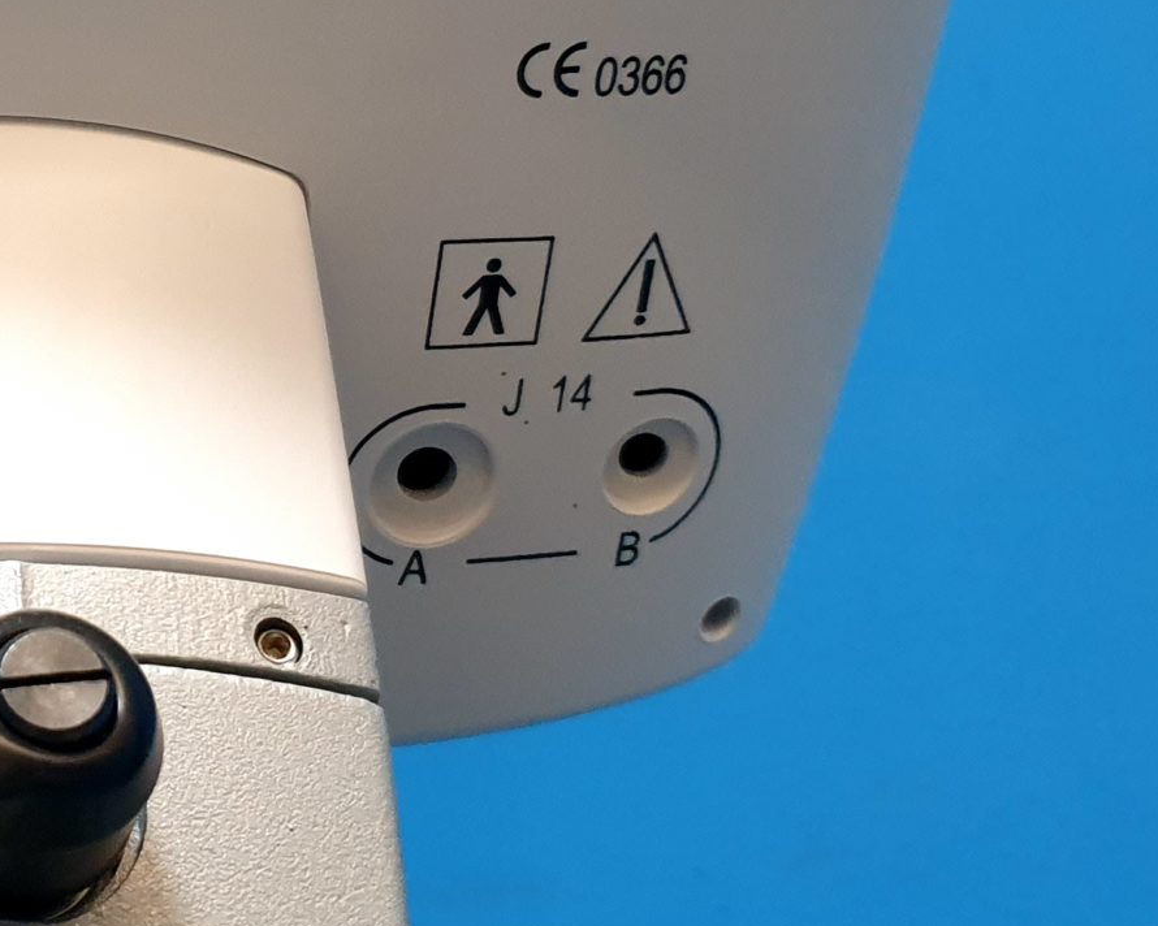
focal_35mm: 73
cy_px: 298
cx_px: -146
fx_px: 2502
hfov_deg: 24.2
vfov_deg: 20.9
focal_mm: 4.3
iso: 250
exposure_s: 1/50
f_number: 1.5
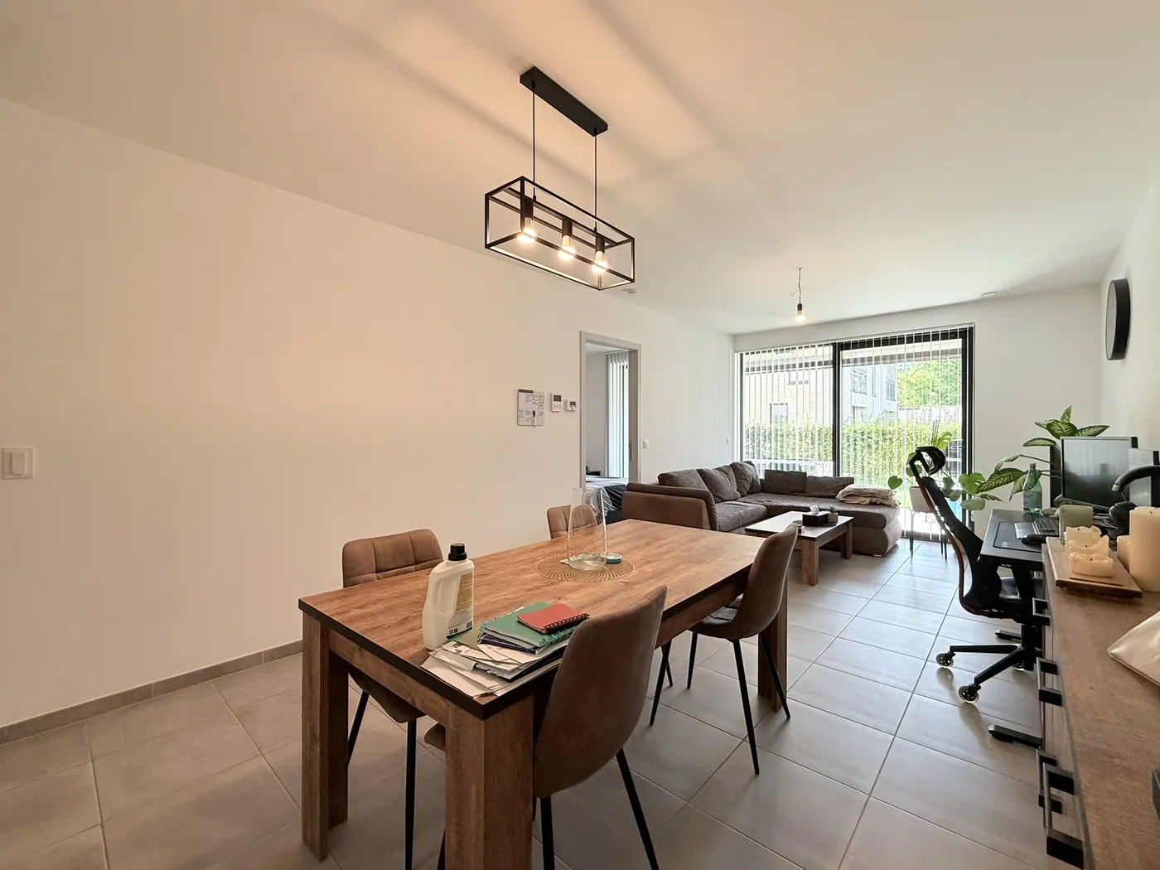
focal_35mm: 14
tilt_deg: -0.2
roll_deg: +0.5
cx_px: 580
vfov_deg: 85.7
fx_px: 469
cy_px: 435
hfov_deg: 102.1
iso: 100
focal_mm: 2.22
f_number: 2.2
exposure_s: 1/101
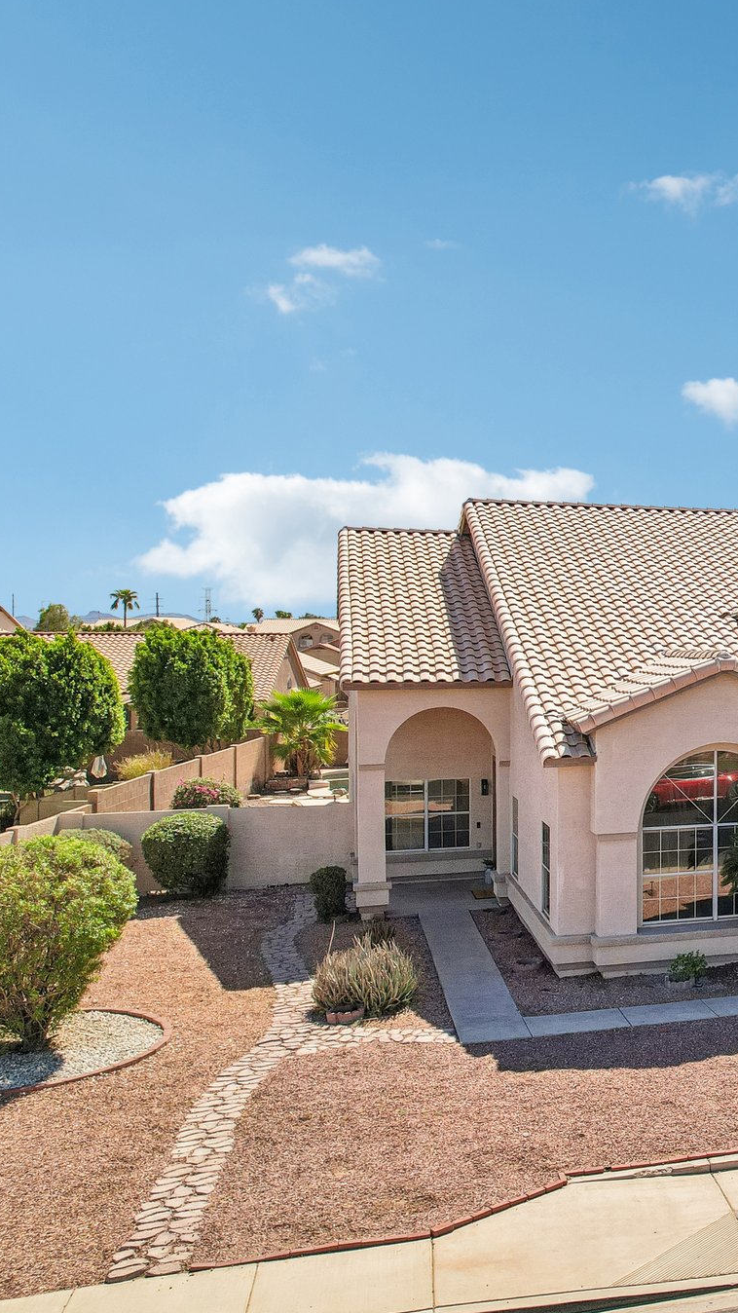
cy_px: 653
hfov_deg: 29.2
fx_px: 1218
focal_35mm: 35
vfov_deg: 56.6
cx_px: 877
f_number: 2.8
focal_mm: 8.4
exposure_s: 1/180
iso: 100
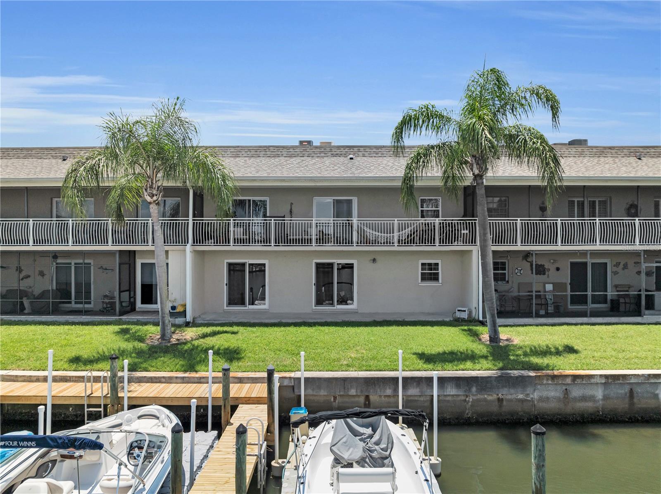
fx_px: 458
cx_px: 330
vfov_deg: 56.7
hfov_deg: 71.6
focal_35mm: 24
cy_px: 247
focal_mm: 12.29
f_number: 2.8
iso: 180
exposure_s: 1/4000
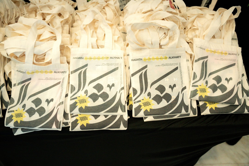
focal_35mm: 29
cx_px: 124
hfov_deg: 63.3
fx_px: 202
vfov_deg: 44.7
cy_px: 83
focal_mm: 29.2
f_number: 3.2
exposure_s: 1/320
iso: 5000
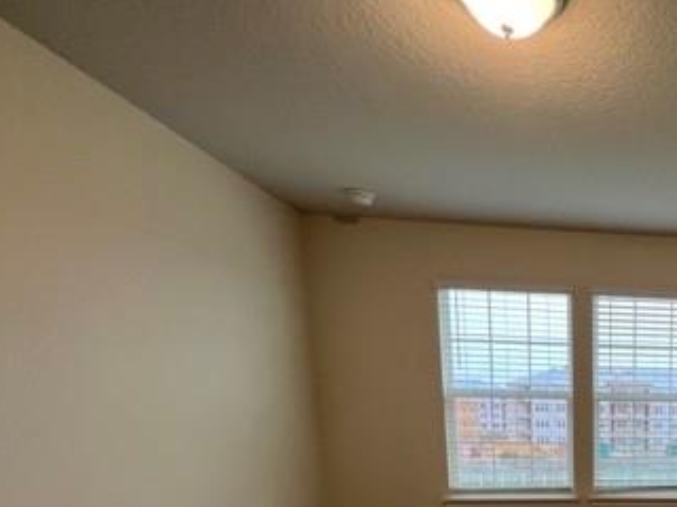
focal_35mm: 26
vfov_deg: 45.1
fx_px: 508
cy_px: 505
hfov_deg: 53.8
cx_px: 666
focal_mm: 1.57
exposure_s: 1/120
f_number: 1.8
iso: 160
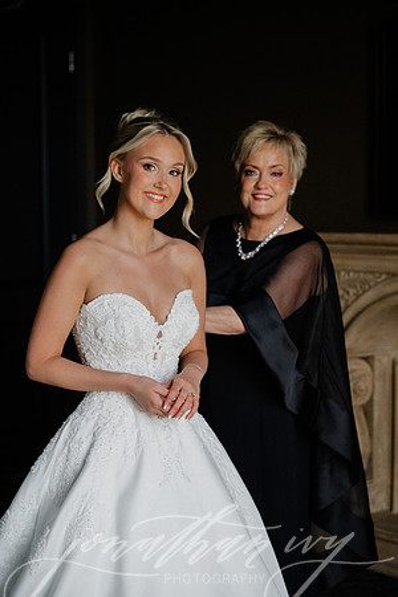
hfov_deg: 19.5
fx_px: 1161
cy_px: 298
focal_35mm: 70
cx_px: 199
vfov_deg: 28.8
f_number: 2.8
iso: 2500
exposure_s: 1/200
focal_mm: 70
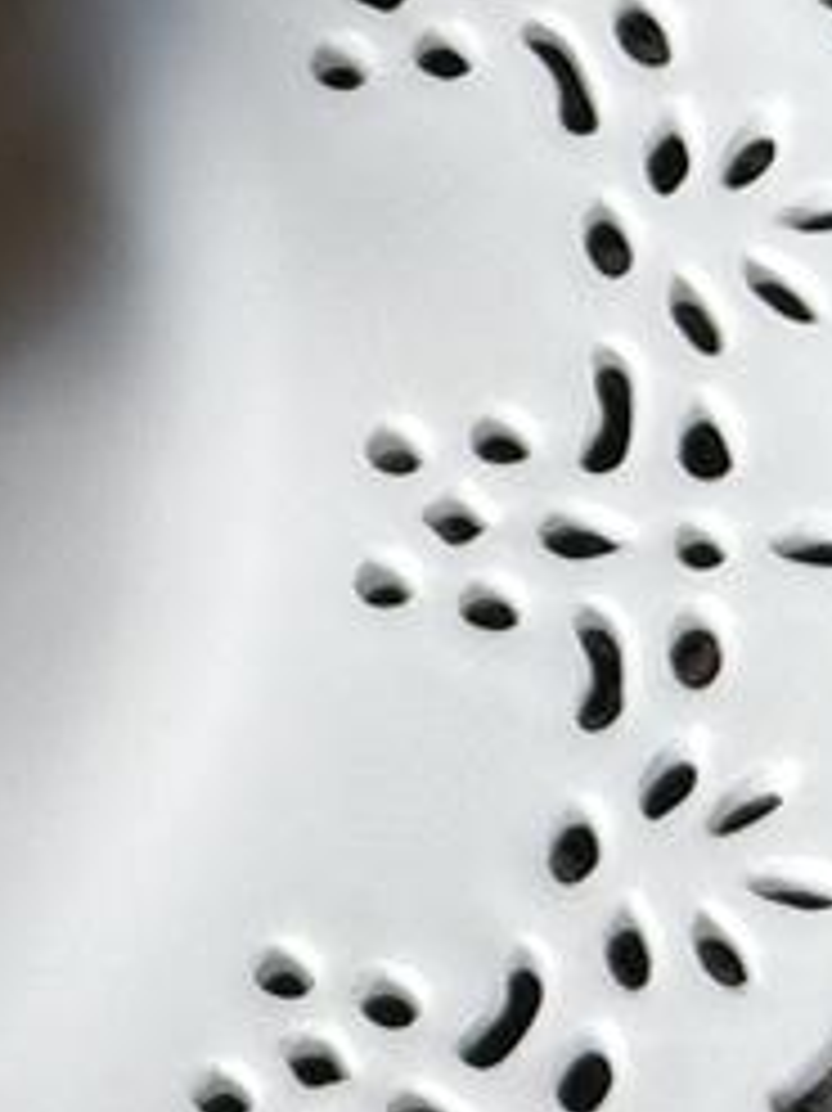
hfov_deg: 4.6
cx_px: -1232
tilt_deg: -56.3
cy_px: -954
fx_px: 9975
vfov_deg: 6.2
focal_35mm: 311
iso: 64
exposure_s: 1/121
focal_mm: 6.76
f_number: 1.78
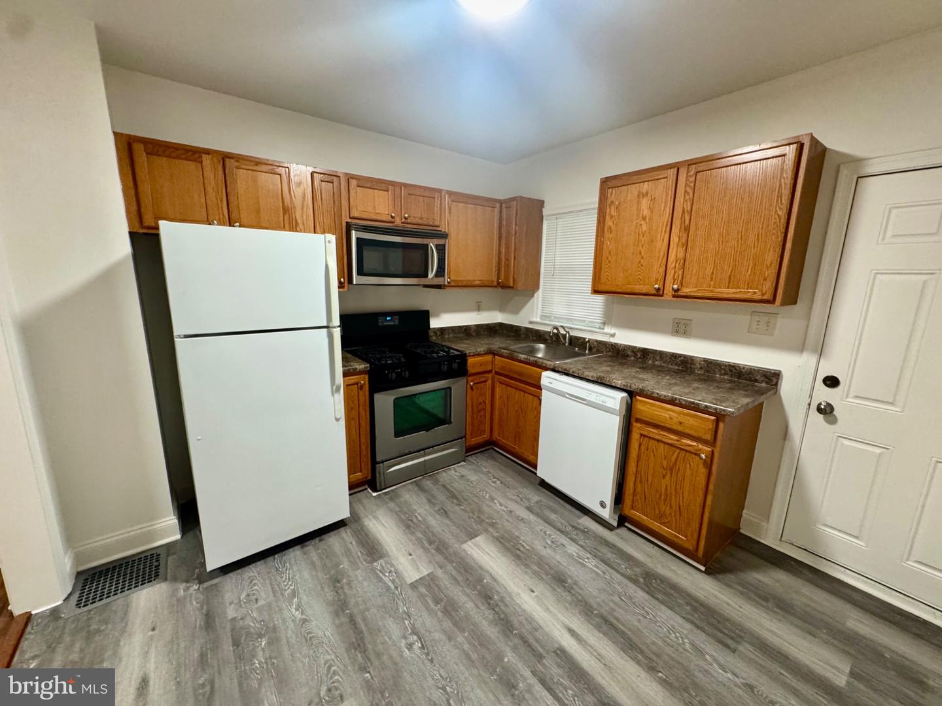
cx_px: 471
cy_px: 353
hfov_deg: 102.1
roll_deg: +0.3
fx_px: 381
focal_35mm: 14
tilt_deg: -10.9
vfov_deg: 85.7
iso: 400
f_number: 2.2
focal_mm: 2.22
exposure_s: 1/60
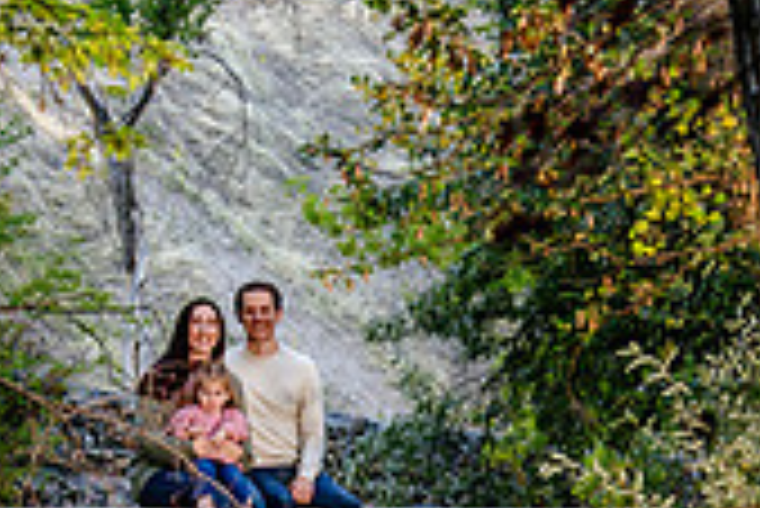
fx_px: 4162
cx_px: 526
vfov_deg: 6.9
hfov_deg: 10.4
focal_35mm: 197
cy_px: 600
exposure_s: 1/160
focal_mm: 50
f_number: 5
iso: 640
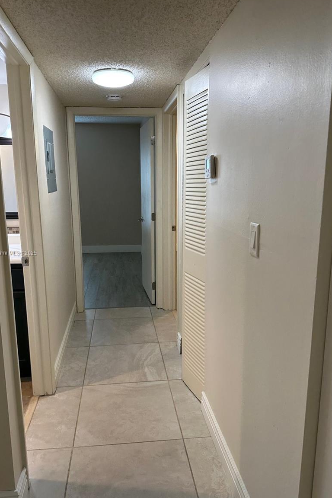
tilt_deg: -11.9
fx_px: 360
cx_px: 152
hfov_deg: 49.5
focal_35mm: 26
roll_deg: +1.3
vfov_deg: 69.4
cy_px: 253
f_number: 1.78
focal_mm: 6.86
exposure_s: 1/60
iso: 125
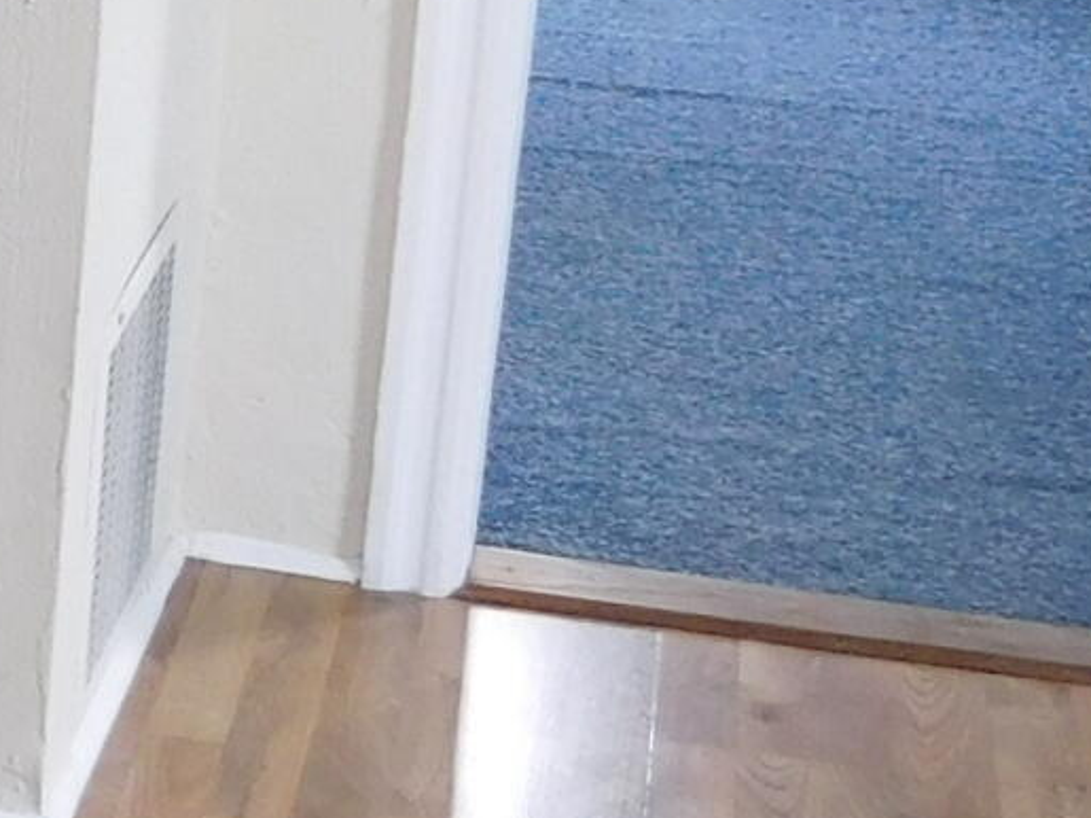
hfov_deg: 12.9
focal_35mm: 134
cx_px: -1057
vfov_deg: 10.9
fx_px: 4222
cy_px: -89
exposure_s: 1/30
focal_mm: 4
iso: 125
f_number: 3
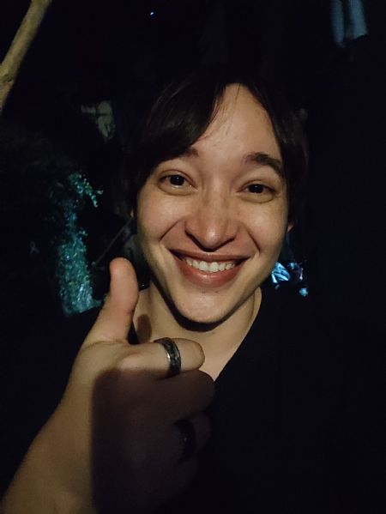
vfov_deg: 81.7
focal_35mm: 20
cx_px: 193
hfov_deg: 66.0
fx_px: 297
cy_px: 257
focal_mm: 3.5
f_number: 2.45
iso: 2400
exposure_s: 1/11
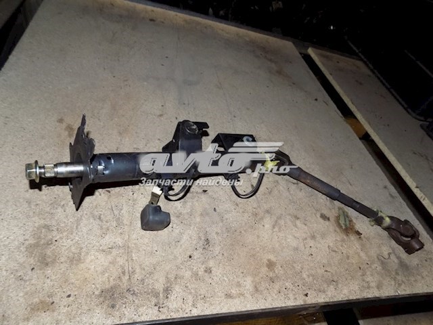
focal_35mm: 23
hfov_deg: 73.9
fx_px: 288
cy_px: 162
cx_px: 216
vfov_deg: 58.9
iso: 200
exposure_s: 1/30
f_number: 3.1
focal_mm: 4
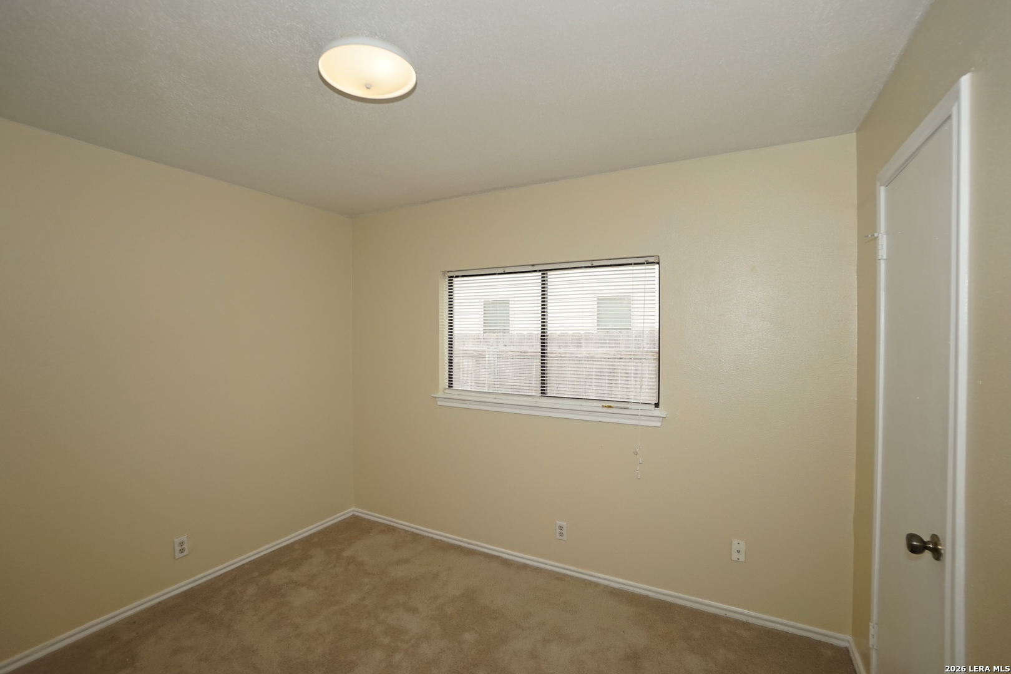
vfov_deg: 77.3
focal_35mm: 15
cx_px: 506
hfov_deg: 100.4
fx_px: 421
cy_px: 337
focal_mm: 10
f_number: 4
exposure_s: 1/160
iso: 250
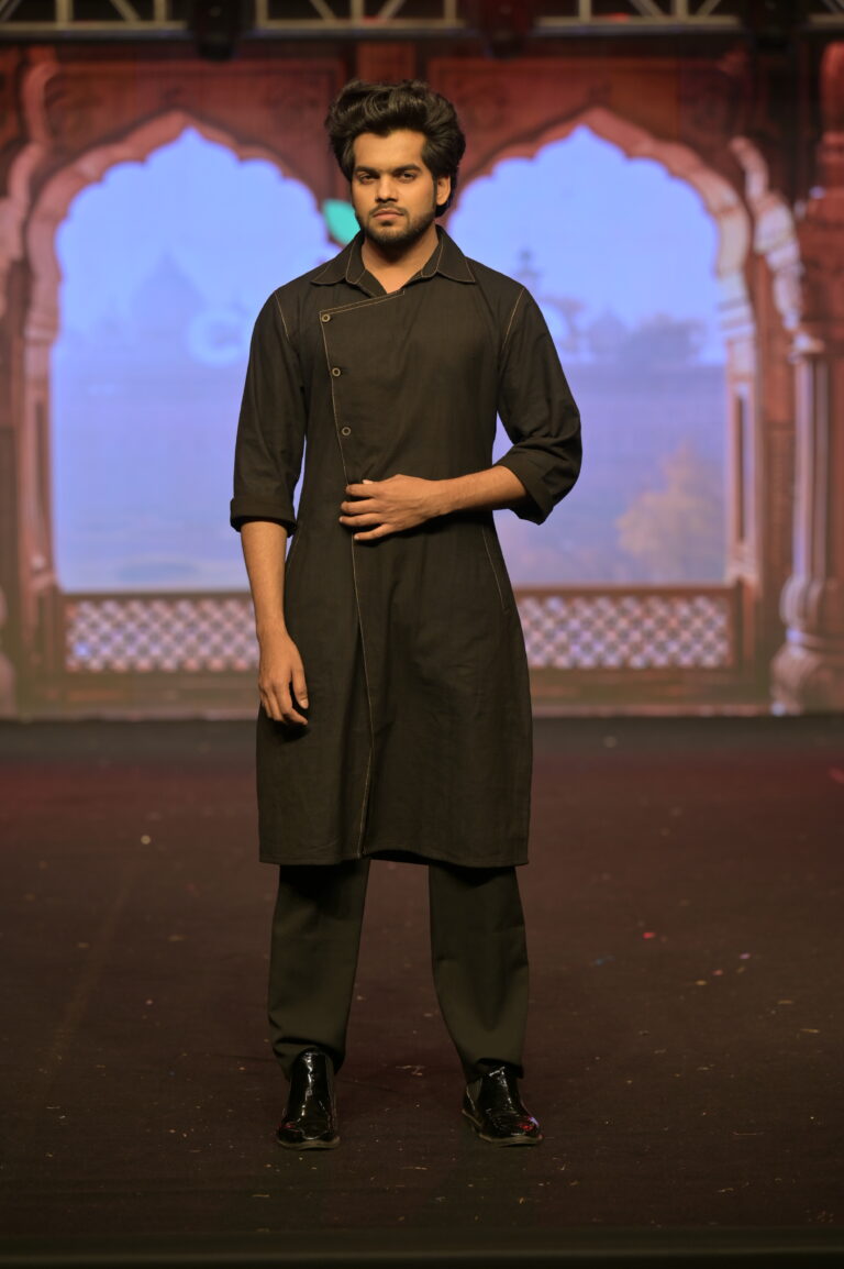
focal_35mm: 120
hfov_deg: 11.4
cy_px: 634
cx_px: 422
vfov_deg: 17.1
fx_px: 4225
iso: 160
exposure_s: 1/160
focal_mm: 120
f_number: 4
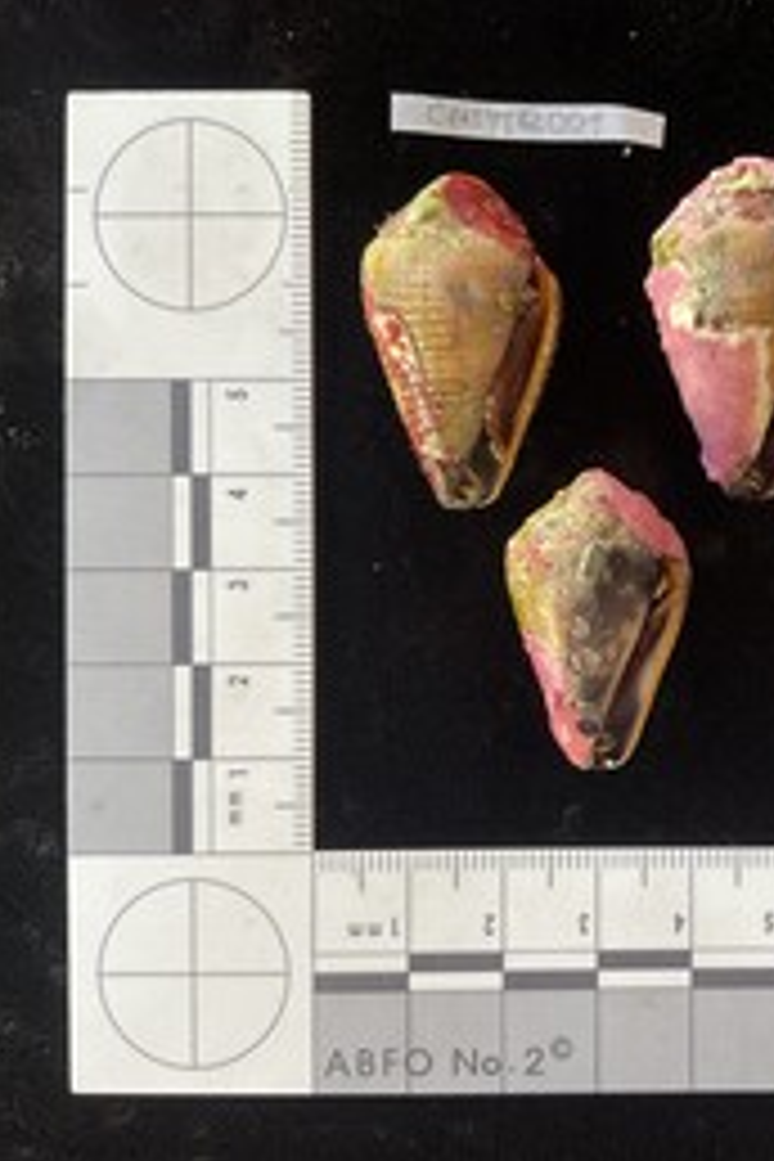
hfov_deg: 31.2
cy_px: 574
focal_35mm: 41
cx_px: 693
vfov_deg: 47.4
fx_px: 1322
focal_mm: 3
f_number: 1.8
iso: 64
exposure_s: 1/60
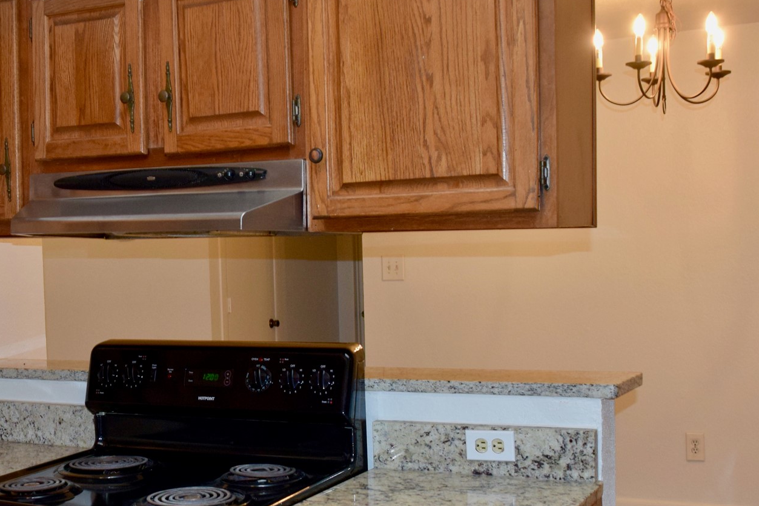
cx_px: 228
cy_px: 324
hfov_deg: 37.6
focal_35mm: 52
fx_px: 1096
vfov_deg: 25.9
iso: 800
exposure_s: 1/80
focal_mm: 20
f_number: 4.5
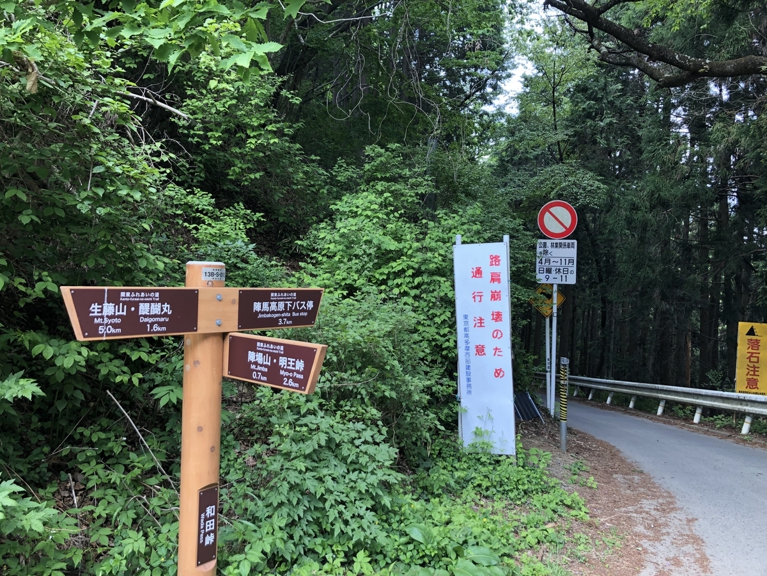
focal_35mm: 28
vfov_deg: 49.7
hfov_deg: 63.4
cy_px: 288
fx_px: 620
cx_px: 384
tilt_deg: -1.9
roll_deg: -0.9
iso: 40
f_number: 1.8
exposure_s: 1/120
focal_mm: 3.99
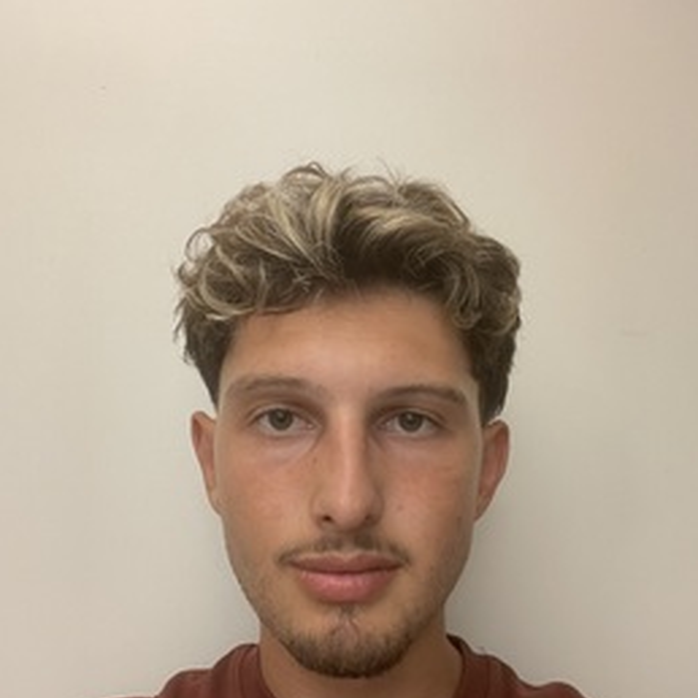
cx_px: 353
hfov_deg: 46.0
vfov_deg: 45.5
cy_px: 449
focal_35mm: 36
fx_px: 821
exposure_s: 1/25
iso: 320
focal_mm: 2.71
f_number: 2.2
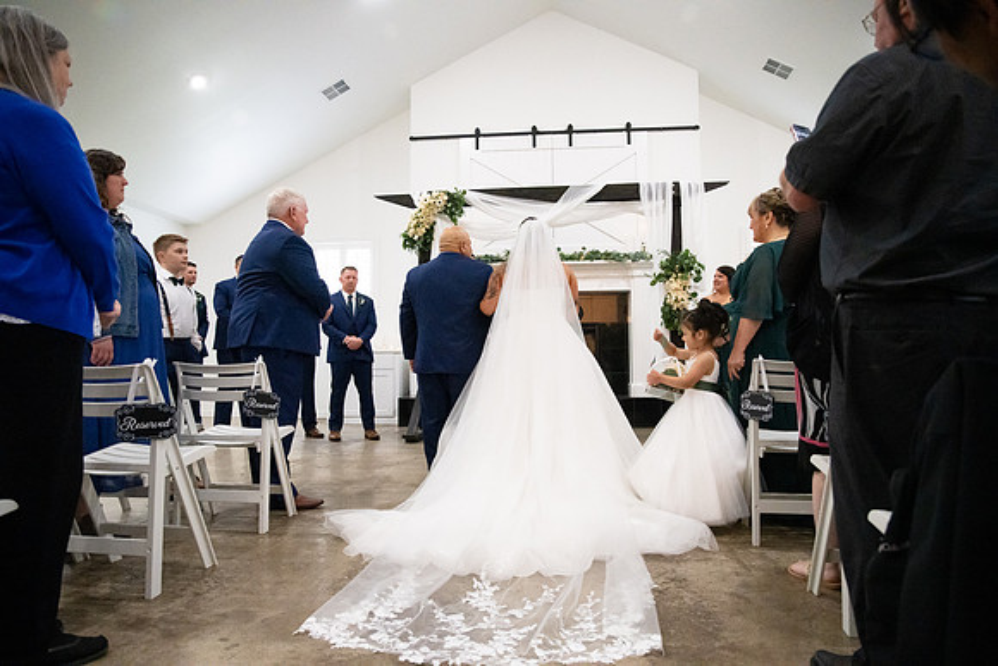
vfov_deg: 53.2
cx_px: 499
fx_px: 665
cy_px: 333
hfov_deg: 73.7
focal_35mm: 24
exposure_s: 1/320
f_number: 3.5
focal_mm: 24
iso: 10000
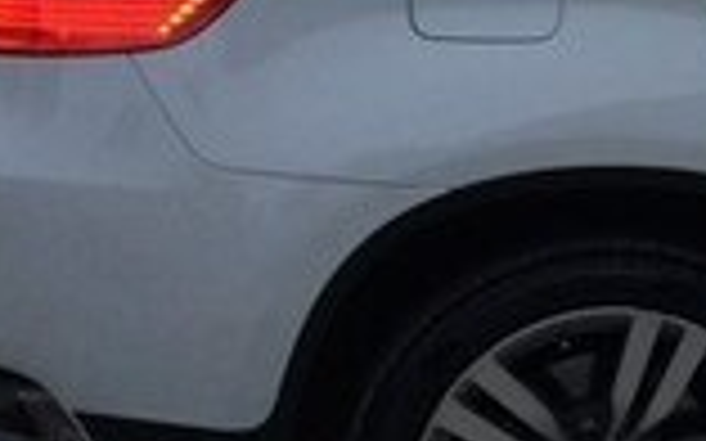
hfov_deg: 14.6
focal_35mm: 129
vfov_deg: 10.1
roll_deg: -1.6
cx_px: 1174
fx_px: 2481
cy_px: -16
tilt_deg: -6.7
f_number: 2.2
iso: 50
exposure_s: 1/50
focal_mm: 4.15
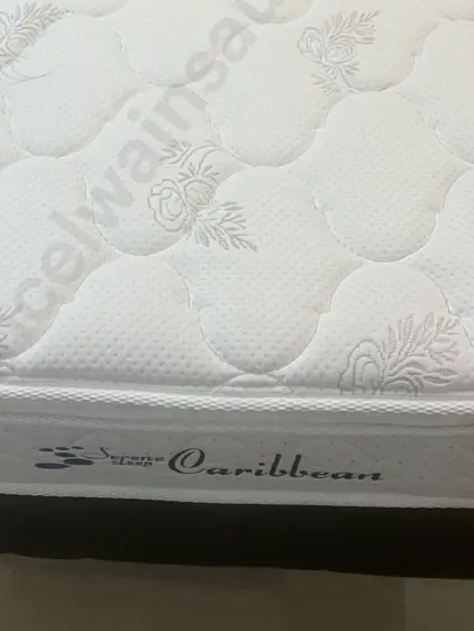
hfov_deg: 28.5
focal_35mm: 51
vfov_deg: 35.6
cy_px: 83
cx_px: 197
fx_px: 930
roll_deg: +2.5
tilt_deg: -40.6
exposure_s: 1/50
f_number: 1.8
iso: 50
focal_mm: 3.99
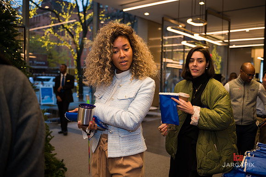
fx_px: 251
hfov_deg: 55.8
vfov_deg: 38.8
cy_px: 88
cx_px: 133
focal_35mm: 34
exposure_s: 1/200
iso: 400
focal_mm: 34
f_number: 3.2
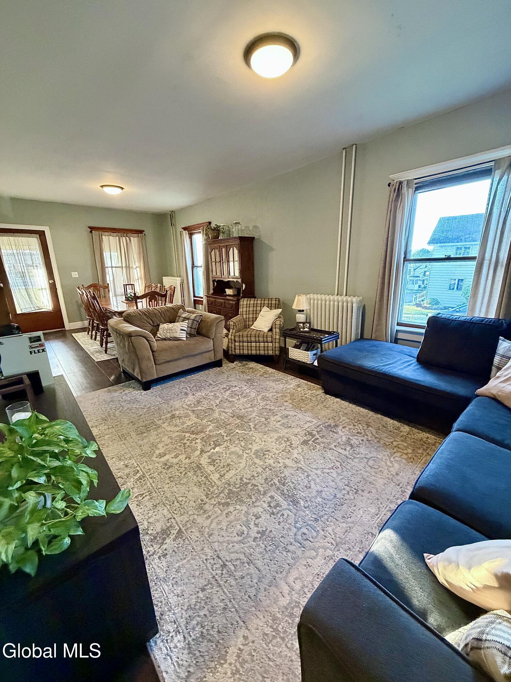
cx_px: 256
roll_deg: +0.9
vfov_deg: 102.1
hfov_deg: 85.7
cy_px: 341
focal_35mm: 14
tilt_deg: -15.3
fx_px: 276
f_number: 2.2
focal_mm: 2.22
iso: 640
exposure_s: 1/60
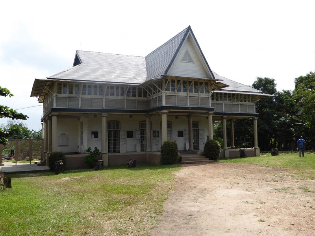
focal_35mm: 34
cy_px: 118
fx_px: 309
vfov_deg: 41.8
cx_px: 158
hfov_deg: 54.0
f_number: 3.6
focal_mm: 5.8
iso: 80
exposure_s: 1/500
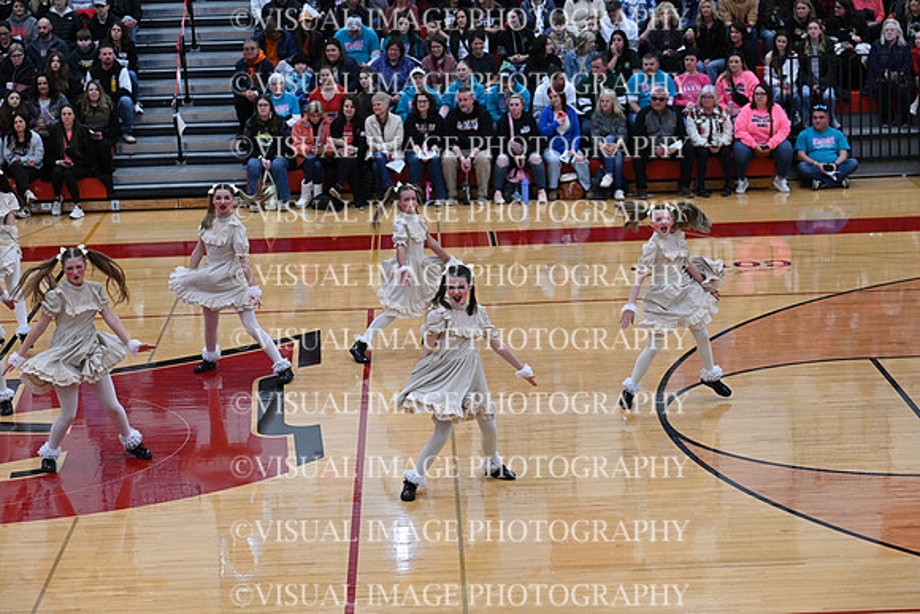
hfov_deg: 21.0
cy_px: 307
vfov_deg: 14.1
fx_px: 2479
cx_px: 460
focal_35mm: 97
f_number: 4
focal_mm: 97
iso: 4000
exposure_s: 1/400
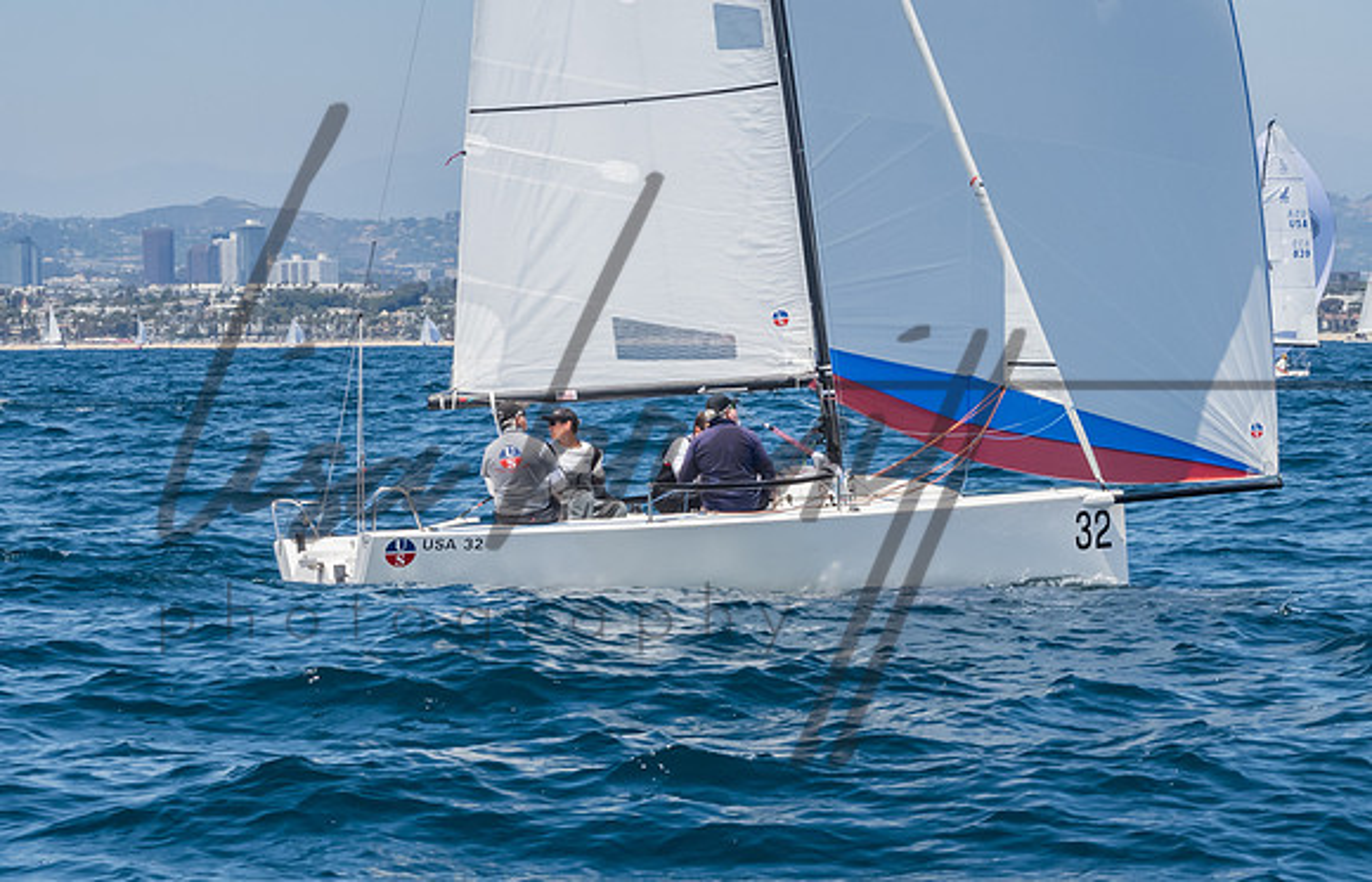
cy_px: 517
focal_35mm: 171
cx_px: 551
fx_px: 6440
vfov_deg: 7.8
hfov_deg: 12.2
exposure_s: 1/800
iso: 640
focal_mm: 90
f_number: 14
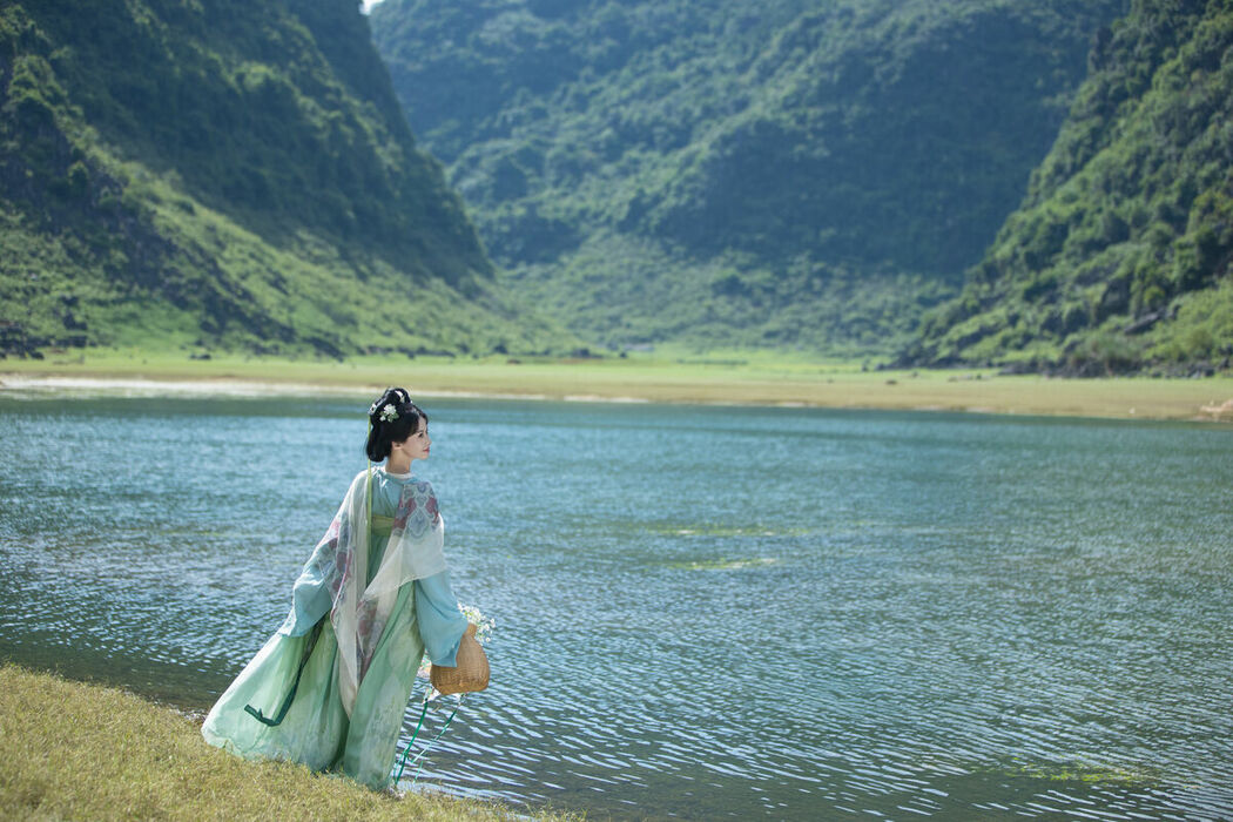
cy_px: 411
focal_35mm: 70
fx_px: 2397
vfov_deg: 19.5
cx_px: 616
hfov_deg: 28.8
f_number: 2.8
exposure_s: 1/1250
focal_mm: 70
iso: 100
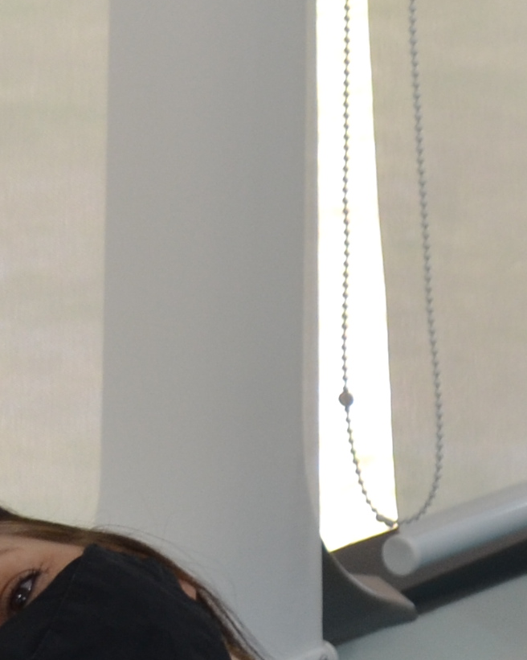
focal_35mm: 228
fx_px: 4445
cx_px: 1497
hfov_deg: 6.3
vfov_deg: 8.4
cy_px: 708
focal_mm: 27
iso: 400
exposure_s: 1/100
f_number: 5
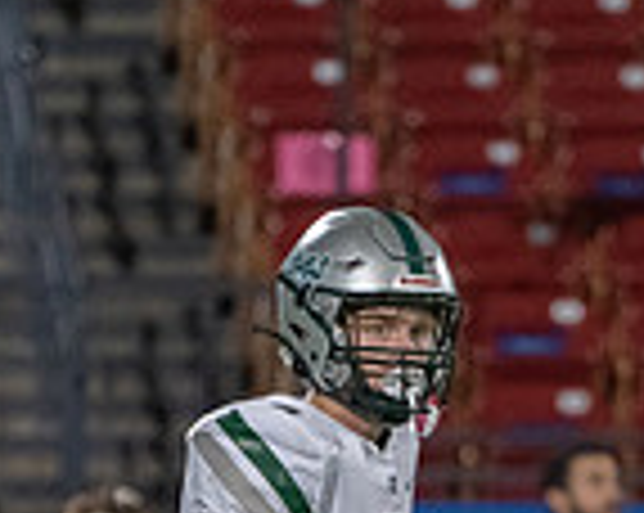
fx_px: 22860
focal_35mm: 1201
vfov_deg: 1.3
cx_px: 342
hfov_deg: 1.6
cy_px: 844
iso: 8000
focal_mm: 315
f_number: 5.6
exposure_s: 1/1000
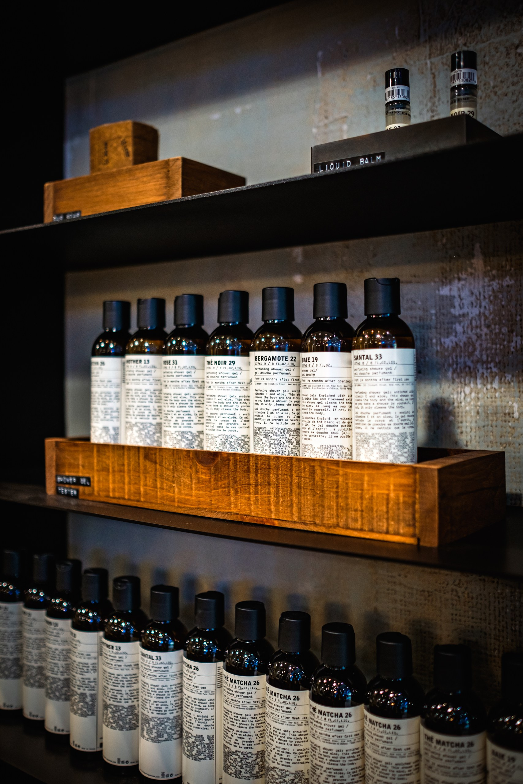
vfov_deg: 54.4
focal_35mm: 35
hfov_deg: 37.9
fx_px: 763
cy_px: 392
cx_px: 262
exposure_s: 1/125
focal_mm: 23
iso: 400
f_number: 1.4
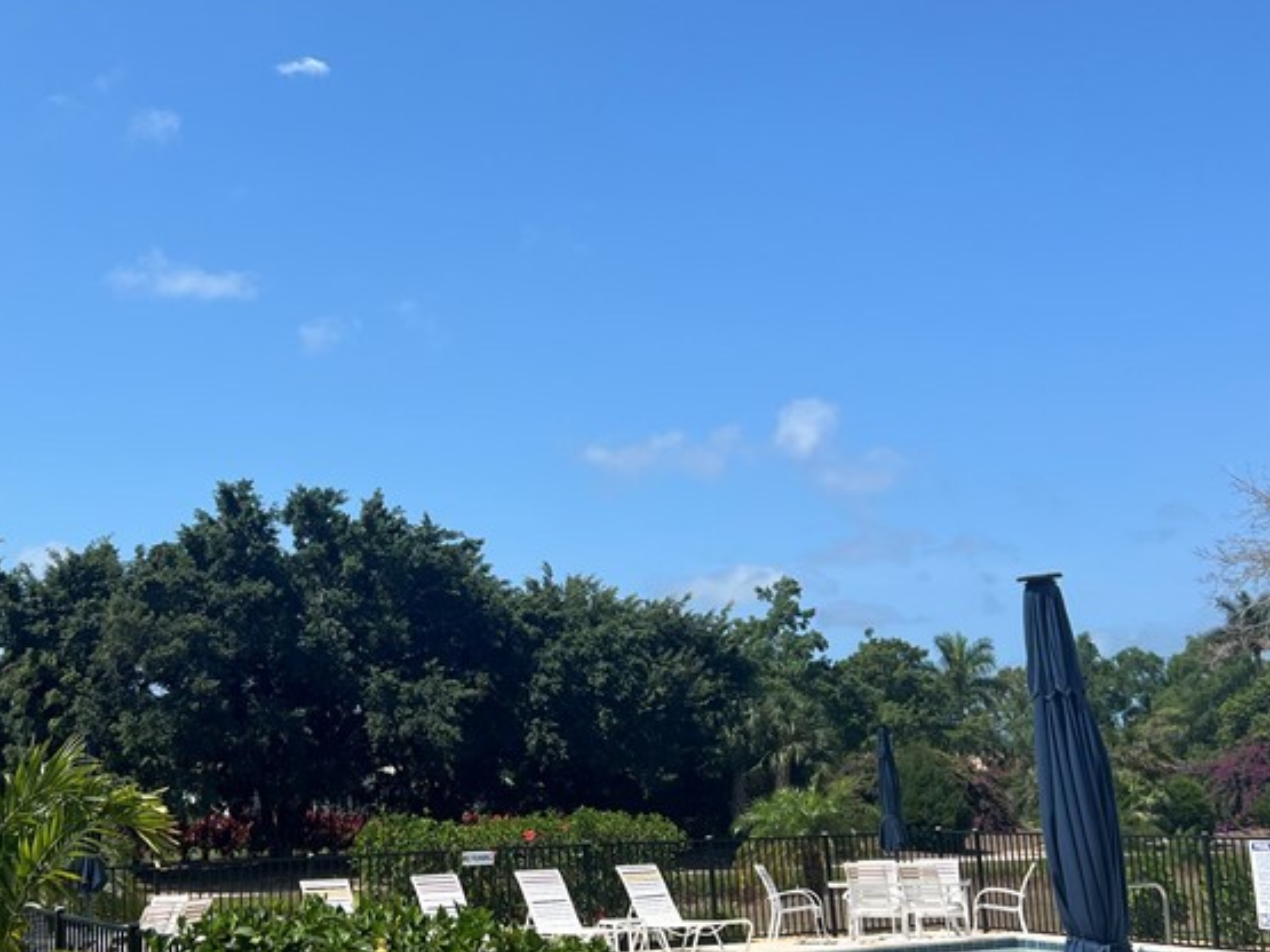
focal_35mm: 48
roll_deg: +1.0
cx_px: 387
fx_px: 1761
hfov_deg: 39.0
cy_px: 453
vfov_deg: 30.3
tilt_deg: +9.7
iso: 50
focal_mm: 5.7
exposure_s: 1/5076
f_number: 1.5
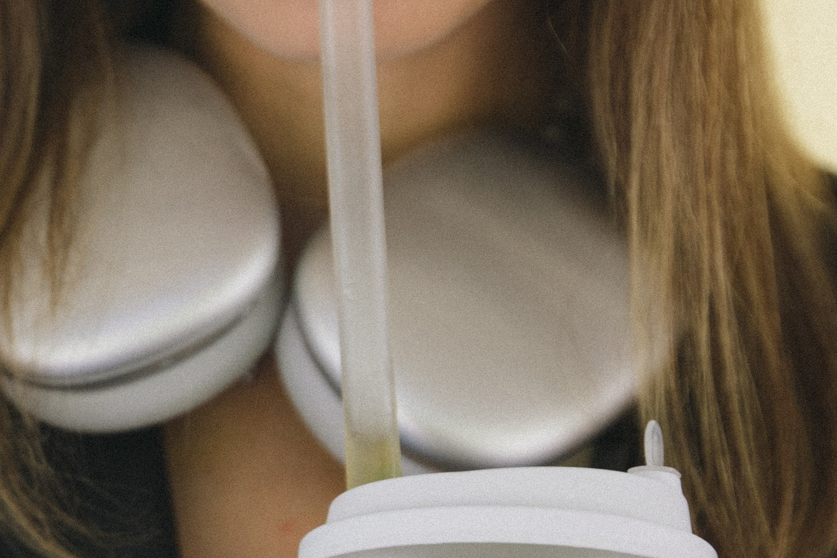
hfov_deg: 12.5
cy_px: 421
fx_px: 3813
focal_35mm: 164
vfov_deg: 8.4
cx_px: 238
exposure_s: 1/100
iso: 160
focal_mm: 56
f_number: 3.2
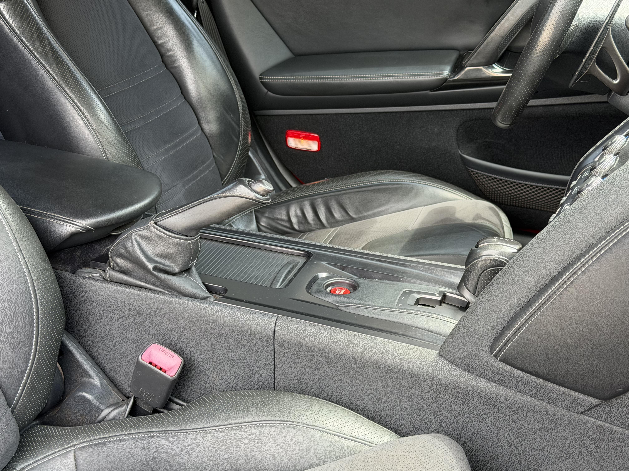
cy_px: 236
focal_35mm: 48
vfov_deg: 30.3
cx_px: 314
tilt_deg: -25.9
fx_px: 872
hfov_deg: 39.7
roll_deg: -1.8
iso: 64
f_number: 1.78
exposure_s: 1/121
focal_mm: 6.76
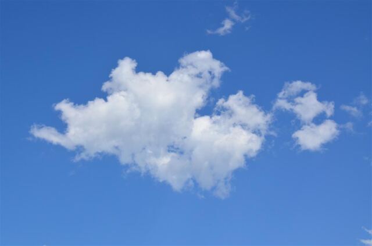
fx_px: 958
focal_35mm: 93
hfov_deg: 22.0
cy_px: 123
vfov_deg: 14.6
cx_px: 186
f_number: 16
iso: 200
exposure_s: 1/320
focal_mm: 62
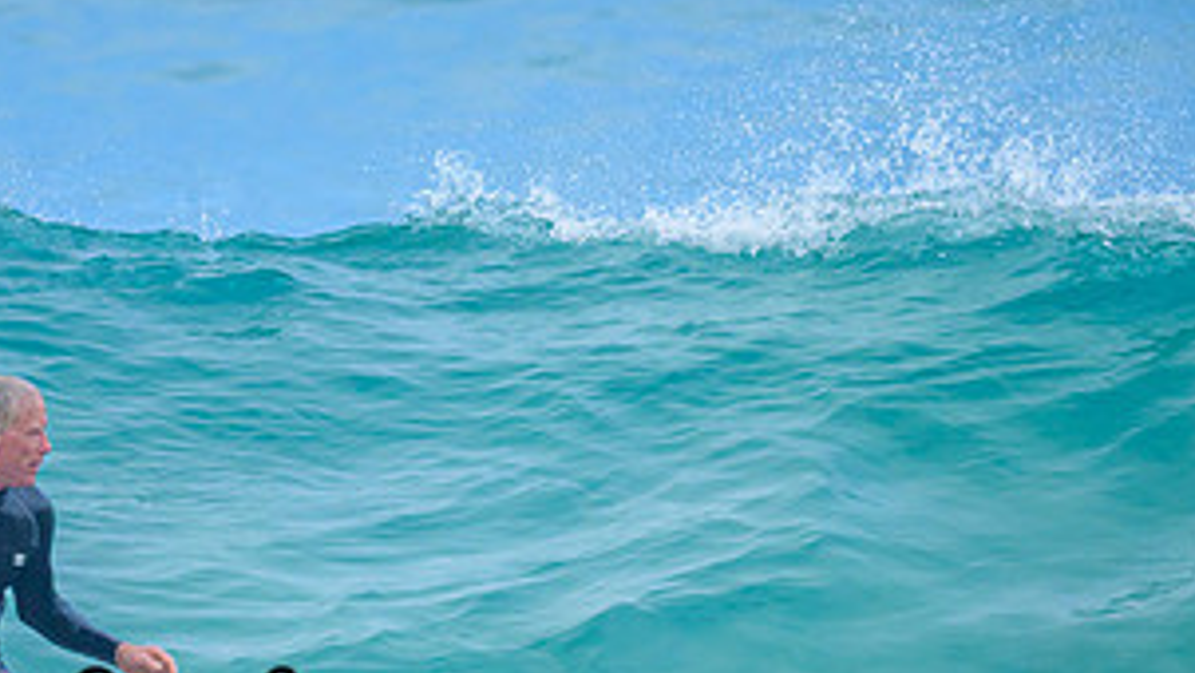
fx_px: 70198
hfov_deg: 1.0
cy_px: 484
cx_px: 275
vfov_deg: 0.5
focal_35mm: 2215
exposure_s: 1/3200
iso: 800
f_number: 6.3
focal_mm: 800
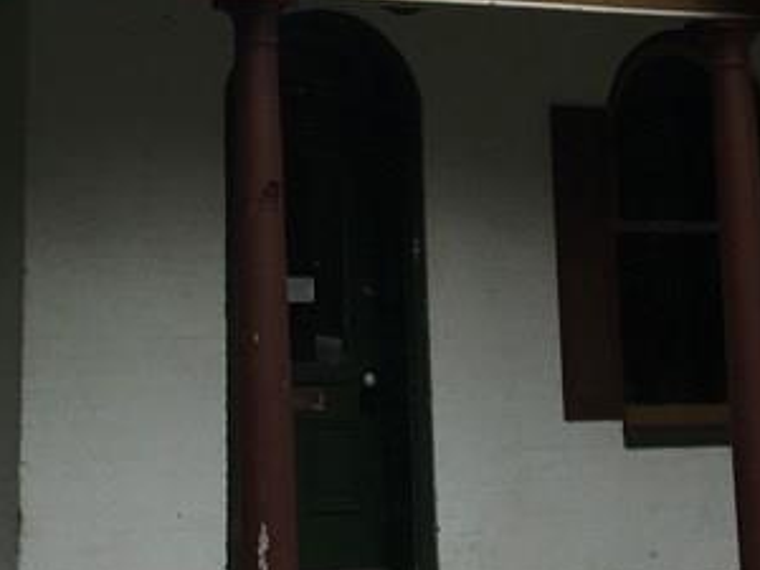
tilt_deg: +15.6
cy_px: -309
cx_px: 177
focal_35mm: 99
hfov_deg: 19.7
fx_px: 2174
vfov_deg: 13.9
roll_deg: +0.1
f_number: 2.2
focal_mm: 4.15
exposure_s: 1/864
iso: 25
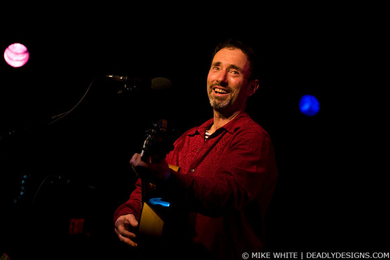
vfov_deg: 14.6
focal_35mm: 94
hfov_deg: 21.7
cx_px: 195
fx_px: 1018
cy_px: 130
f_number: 2.8
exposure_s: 1/160
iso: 800
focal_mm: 62
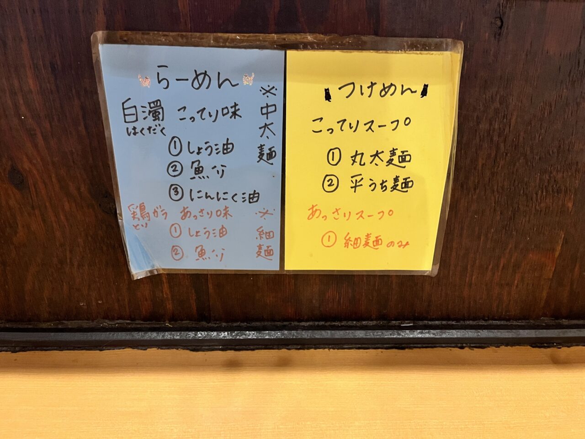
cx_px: 292
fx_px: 439
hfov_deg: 67.3
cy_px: 220
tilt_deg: -23.9
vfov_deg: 53.1
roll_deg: -1.1
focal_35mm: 26
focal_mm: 5.1
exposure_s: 1/33
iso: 500
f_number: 1.6
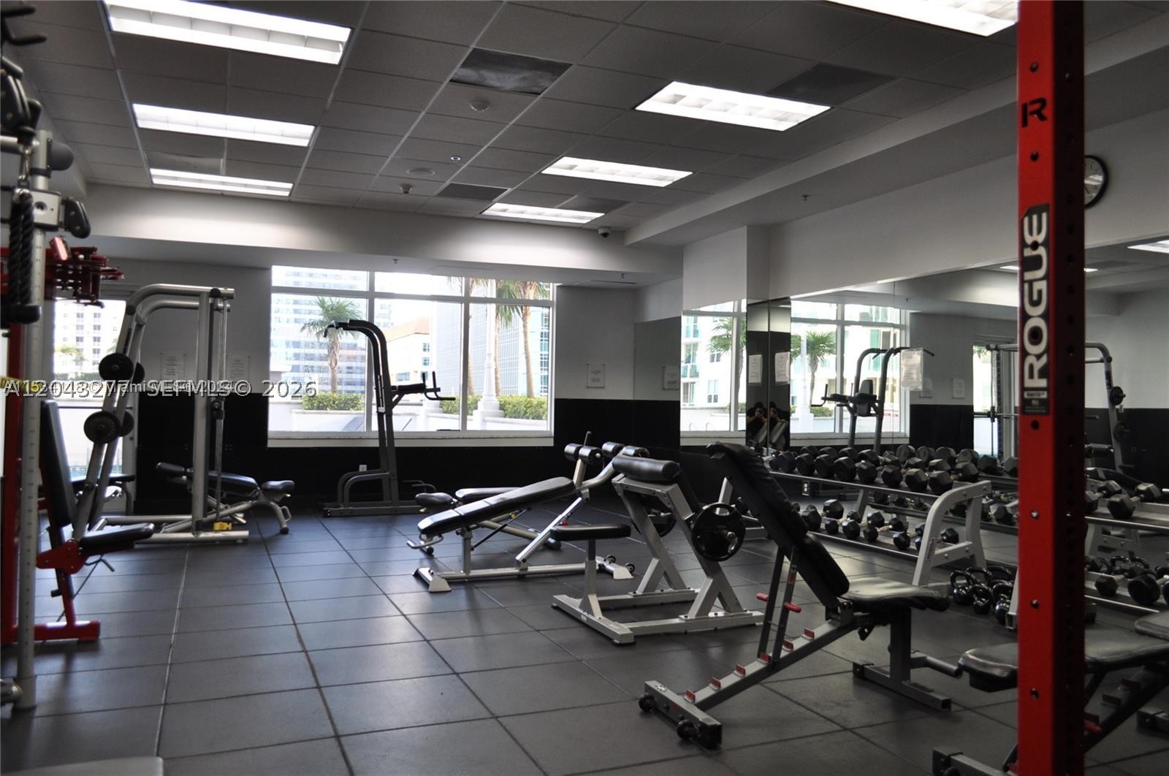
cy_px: 388
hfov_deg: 67.5
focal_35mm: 27
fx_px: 876
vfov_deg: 47.8
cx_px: 584
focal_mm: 18
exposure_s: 1/60
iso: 500
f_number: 4
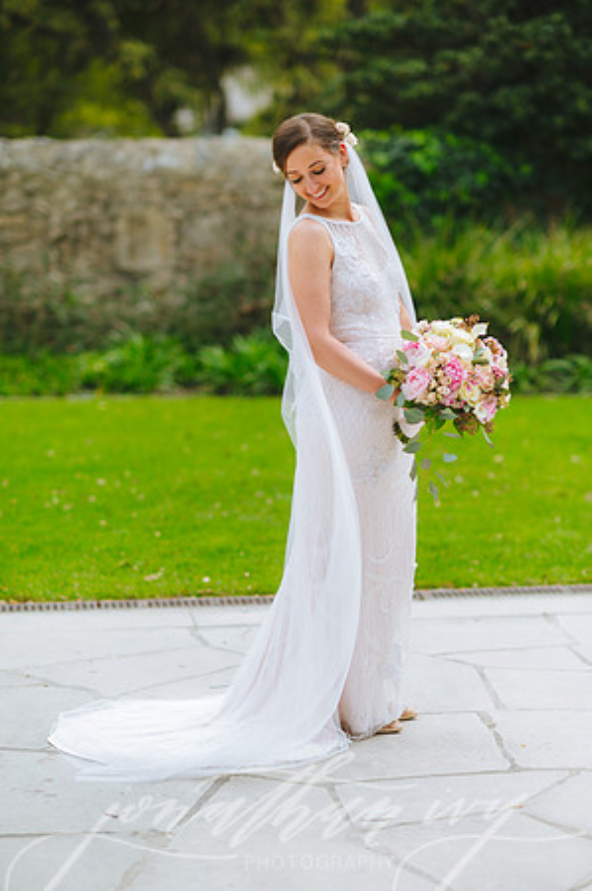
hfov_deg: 16.0
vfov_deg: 23.9
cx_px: 296
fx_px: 2101
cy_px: 446
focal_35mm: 85
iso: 200
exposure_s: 1/2500
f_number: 1.8
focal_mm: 85
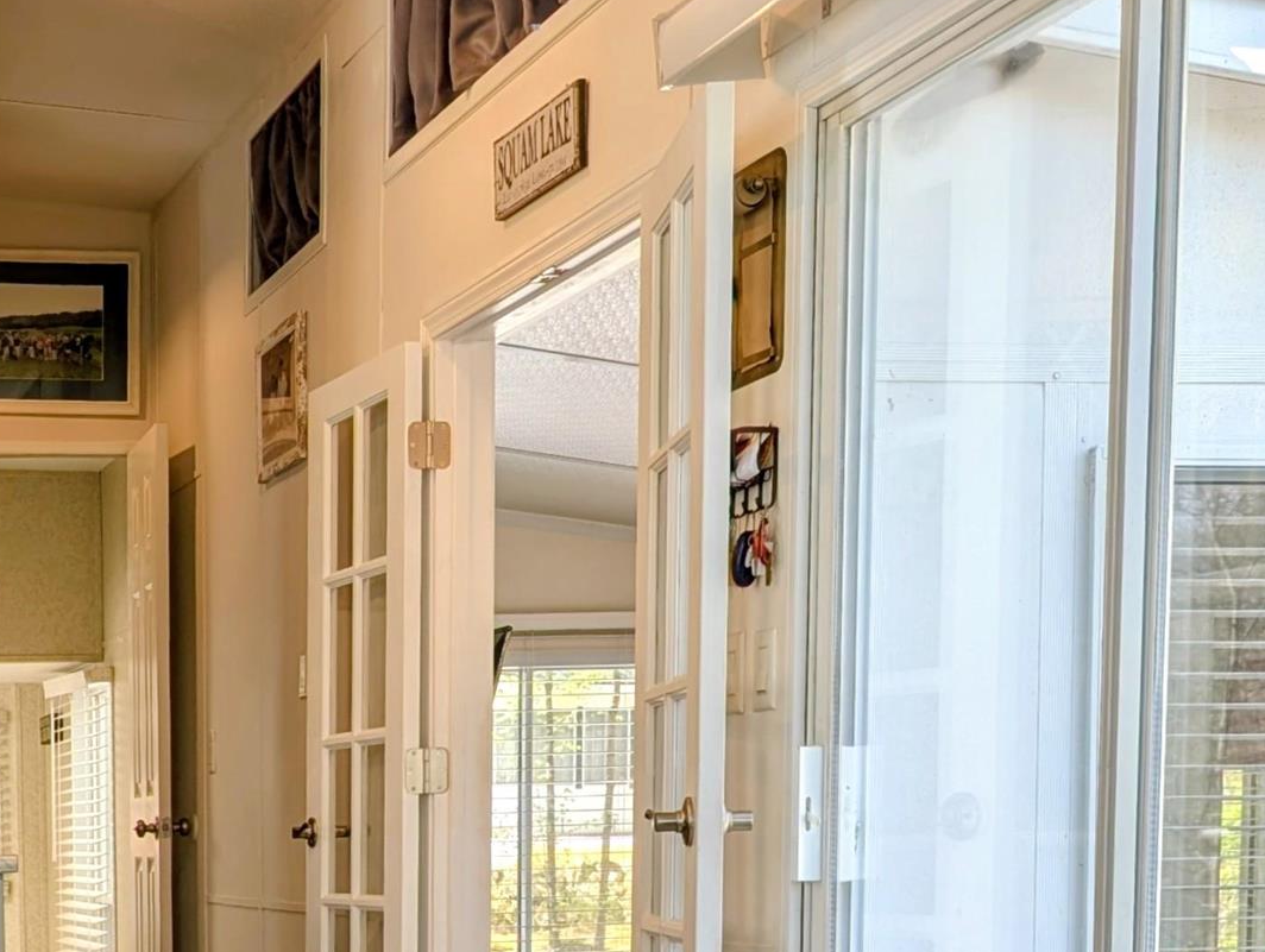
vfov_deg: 19.9
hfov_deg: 26.7
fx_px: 2525
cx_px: 13
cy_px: 1168
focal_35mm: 69
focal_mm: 6.9
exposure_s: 1/120
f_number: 1.68
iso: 36
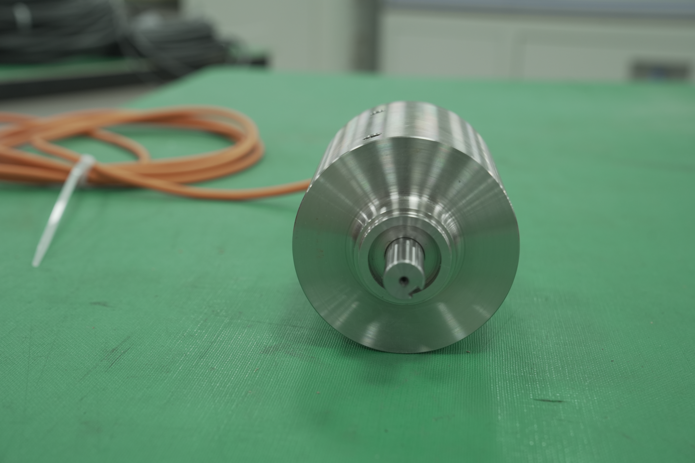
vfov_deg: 26.0
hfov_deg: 38.2
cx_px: 348
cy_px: 232
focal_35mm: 52
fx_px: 1004
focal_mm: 52
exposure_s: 1/40
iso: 640
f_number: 5
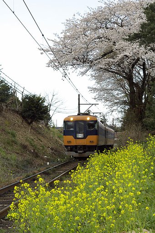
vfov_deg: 28.1
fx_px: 466
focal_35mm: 72
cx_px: 78
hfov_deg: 18.9
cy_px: 116
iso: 320
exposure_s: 1/500
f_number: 5.6
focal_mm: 48
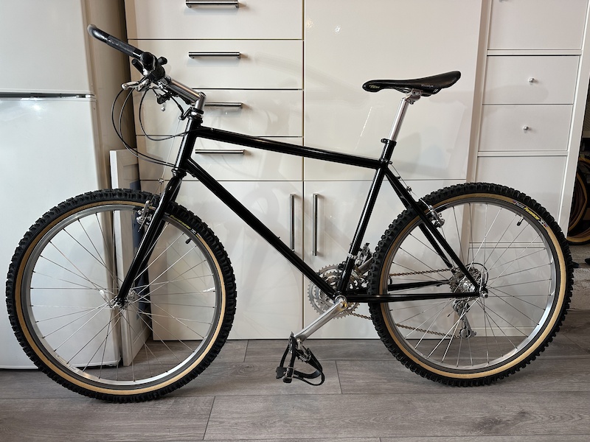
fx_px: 409
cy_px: 221
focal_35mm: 24
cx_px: 295
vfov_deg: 56.8
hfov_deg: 71.6
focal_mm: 6.86
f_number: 1.78
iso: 100
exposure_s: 1/100
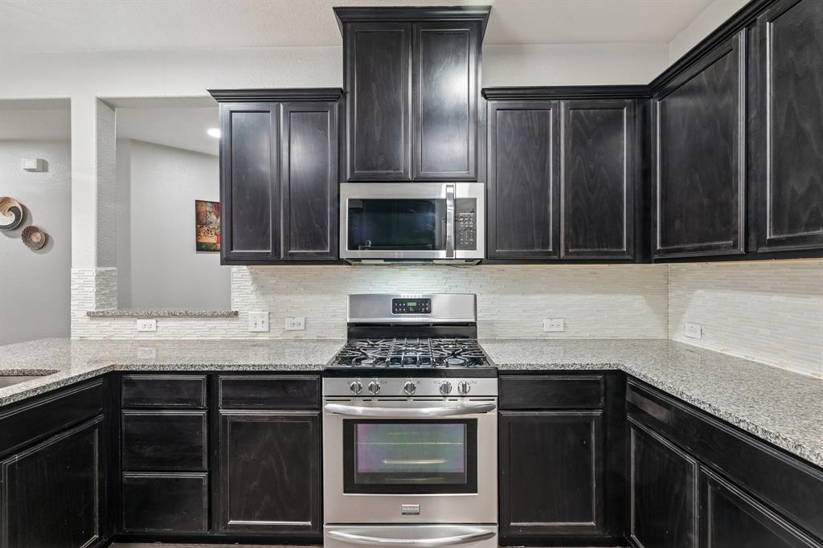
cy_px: 274
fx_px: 366
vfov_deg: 73.7
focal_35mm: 16
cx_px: 412
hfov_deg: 96.8
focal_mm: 16
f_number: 8
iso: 400
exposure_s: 1/6
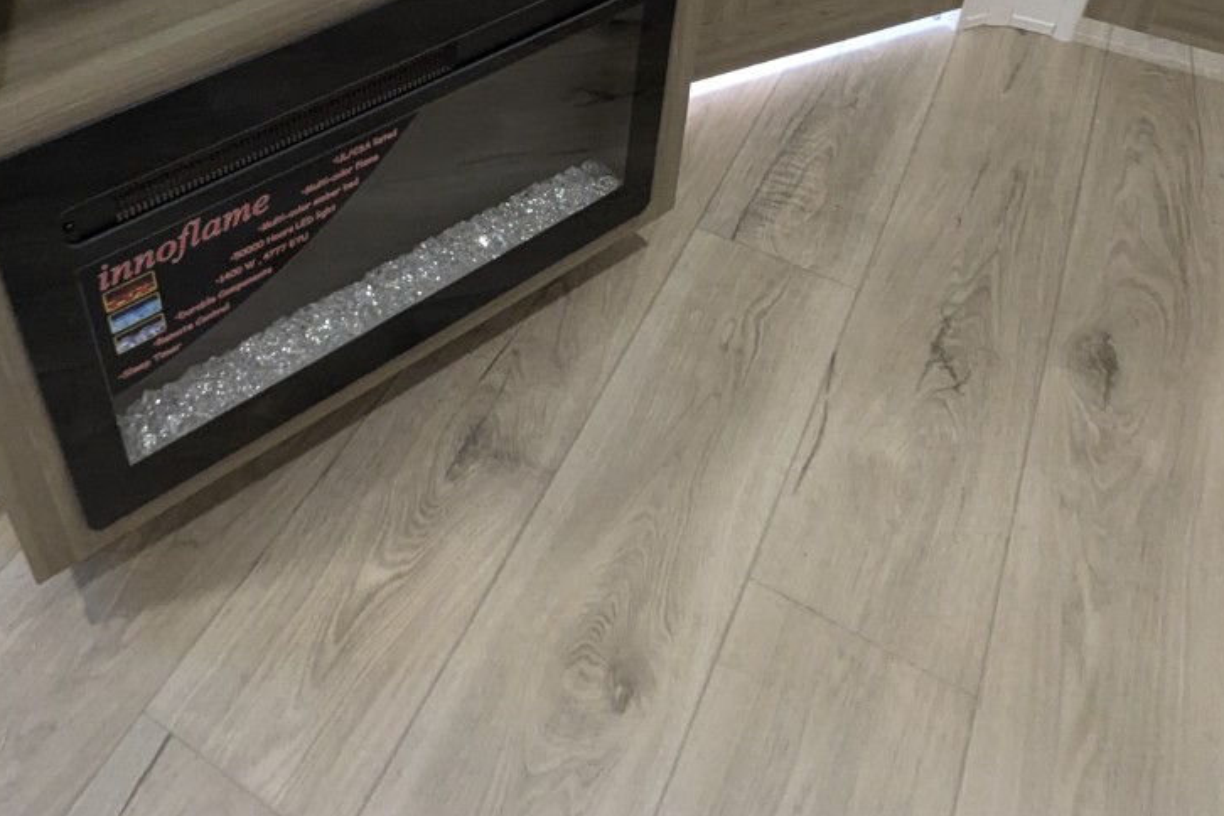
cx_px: 454
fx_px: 1088
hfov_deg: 57.9
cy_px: -10
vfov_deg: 36.7
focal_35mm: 32
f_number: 2.2
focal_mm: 2.35
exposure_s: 1/67.9
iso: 379
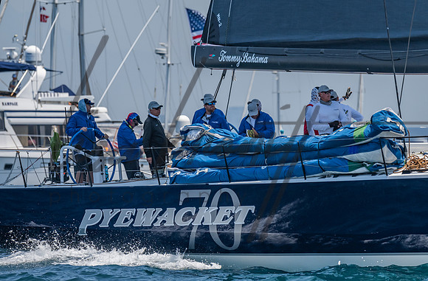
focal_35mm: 512
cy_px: 77
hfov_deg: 4.0
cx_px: 280
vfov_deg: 2.7
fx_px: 6064
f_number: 5.6
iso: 320
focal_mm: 310
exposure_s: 1/2000
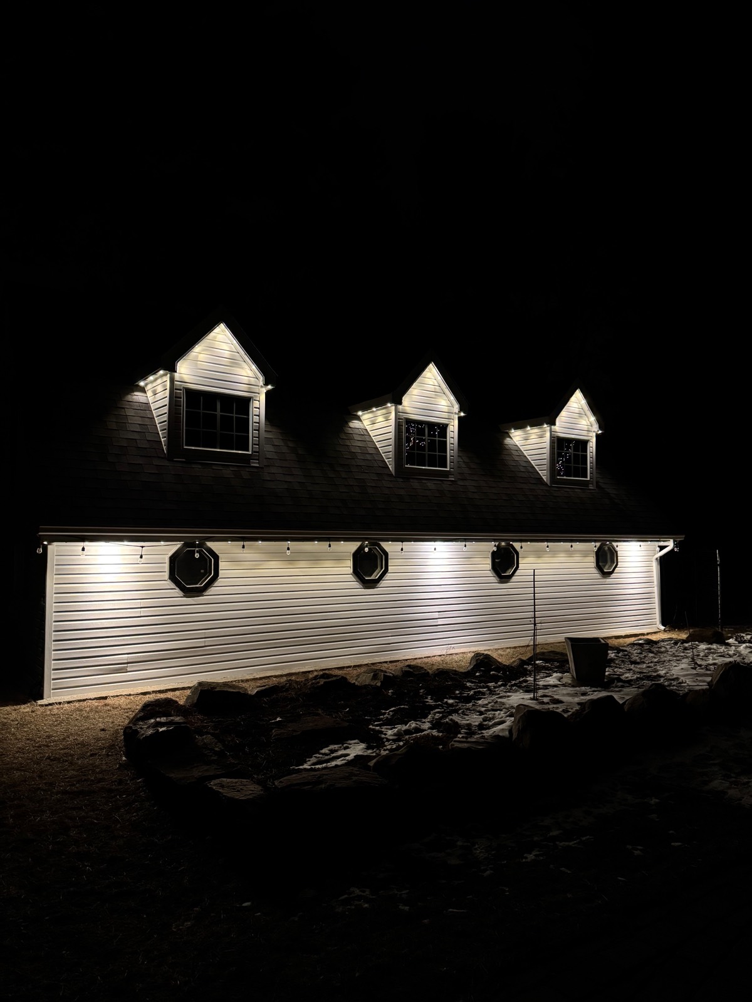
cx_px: 376
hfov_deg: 56.8
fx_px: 695
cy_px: 501
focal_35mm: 24
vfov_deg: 71.6
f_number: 1.78
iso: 800
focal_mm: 6.76
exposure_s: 1/40
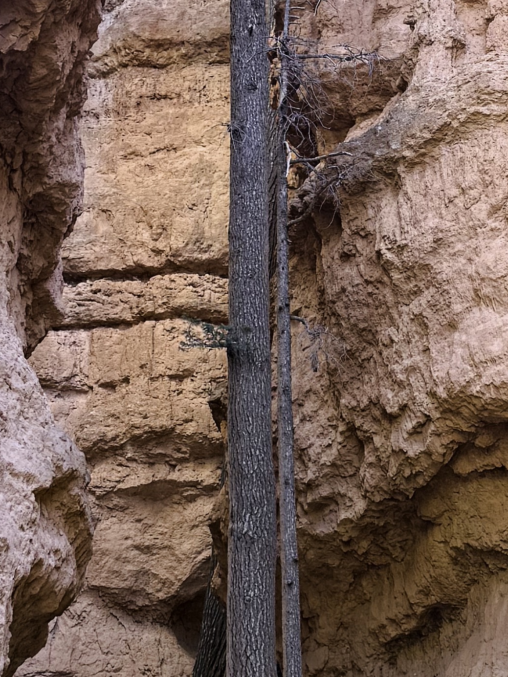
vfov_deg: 19.7
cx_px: 424
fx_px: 1937
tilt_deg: +27.4
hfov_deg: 14.8
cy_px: 198
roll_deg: +0.8
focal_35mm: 99
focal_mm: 6.76
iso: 100
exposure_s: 1/288
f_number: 1.78
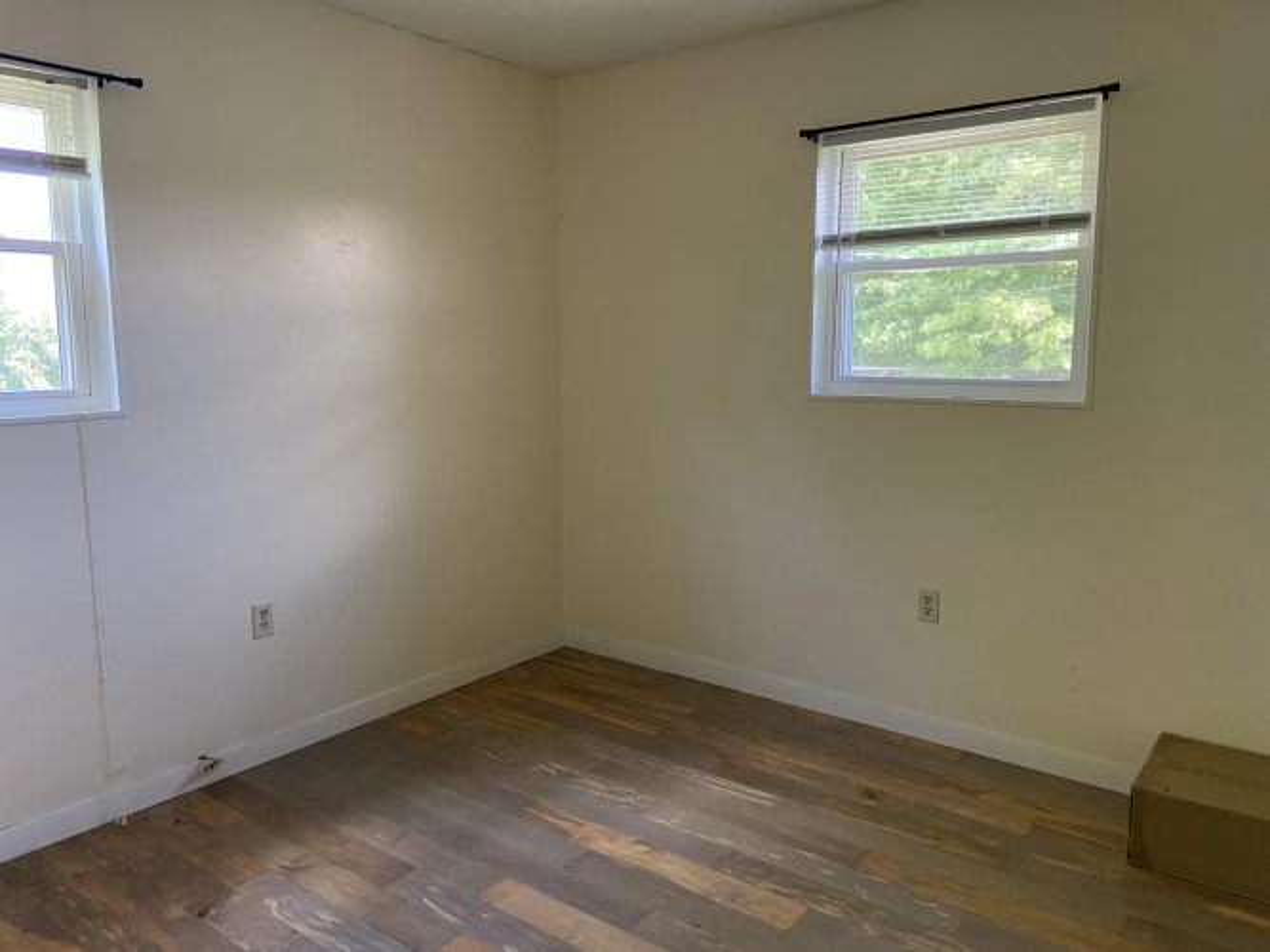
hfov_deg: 67.3
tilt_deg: -7.6
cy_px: 476
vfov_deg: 53.0
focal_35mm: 26
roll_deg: -0.3
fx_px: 954
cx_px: 635
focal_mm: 4.25
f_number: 1.8
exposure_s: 1/60
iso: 125
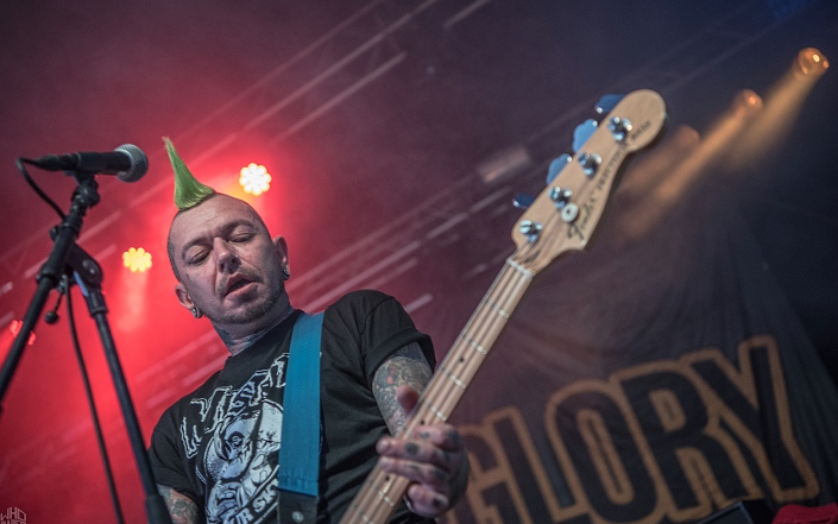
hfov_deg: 40.3
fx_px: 1142
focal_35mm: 50
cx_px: 420
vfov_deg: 25.8
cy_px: 258
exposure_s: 1/100
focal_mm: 48
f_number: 2.8
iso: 1250
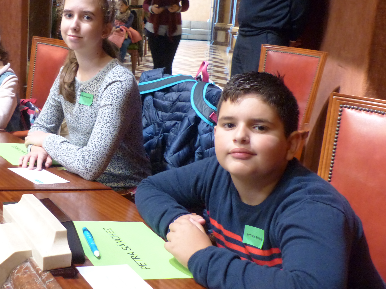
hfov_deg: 36.5
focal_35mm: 51
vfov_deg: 28.5
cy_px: 117
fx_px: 569
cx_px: 89
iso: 400
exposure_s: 1/15
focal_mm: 5.9
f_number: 2.8
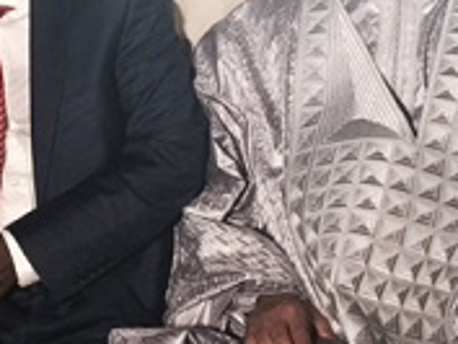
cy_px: 103
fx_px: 1019
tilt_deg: -26.4
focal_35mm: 77
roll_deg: +5.1
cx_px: 181
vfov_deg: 19.1
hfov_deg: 25.3
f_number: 2.2
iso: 125
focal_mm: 4.15
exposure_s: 1/15
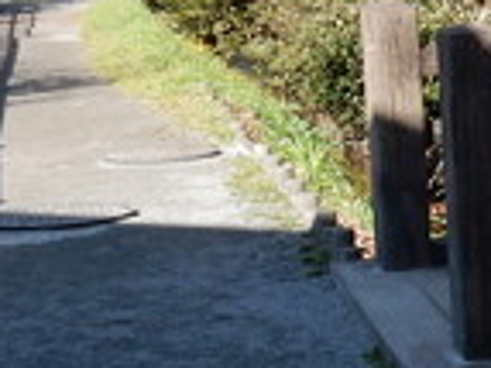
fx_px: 1545
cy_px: 148
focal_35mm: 109
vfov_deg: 13.6
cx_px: 975
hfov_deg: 14.9
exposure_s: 1/400
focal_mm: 4.5
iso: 125
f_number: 3.7
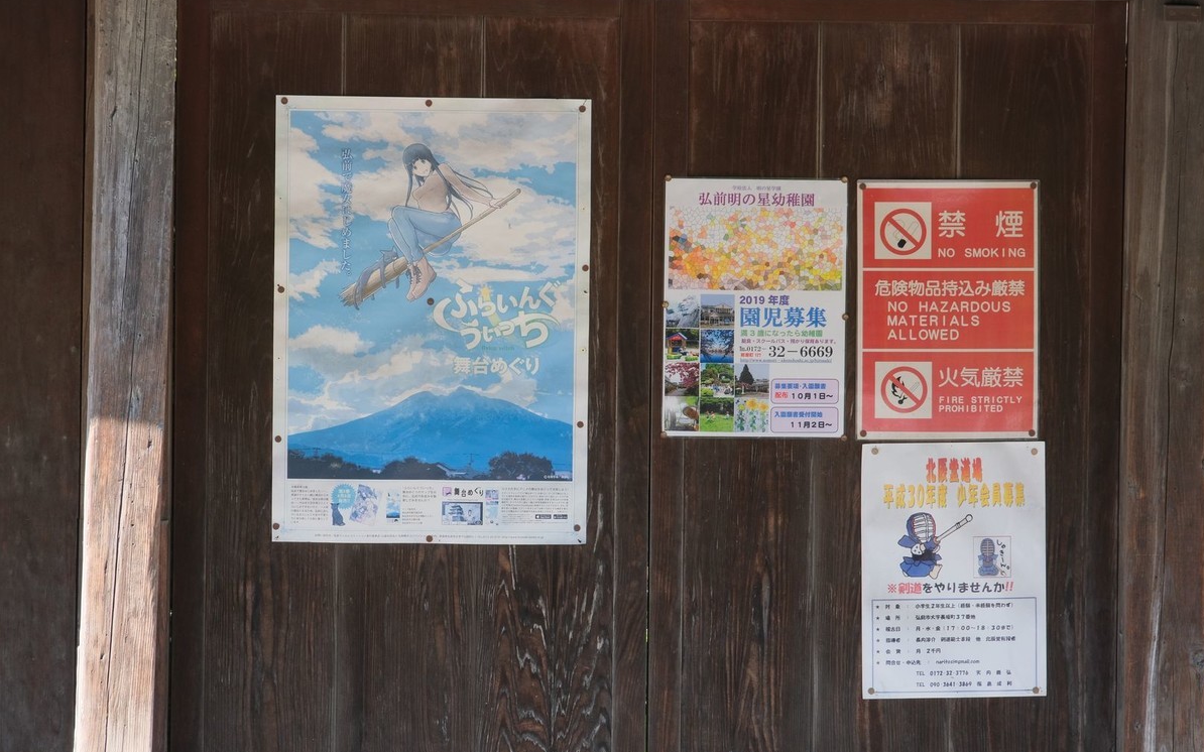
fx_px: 6824
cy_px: 396
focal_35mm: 208
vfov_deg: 6.3
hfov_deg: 10.1
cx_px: 604
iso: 800
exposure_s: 1/60
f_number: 13
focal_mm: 135
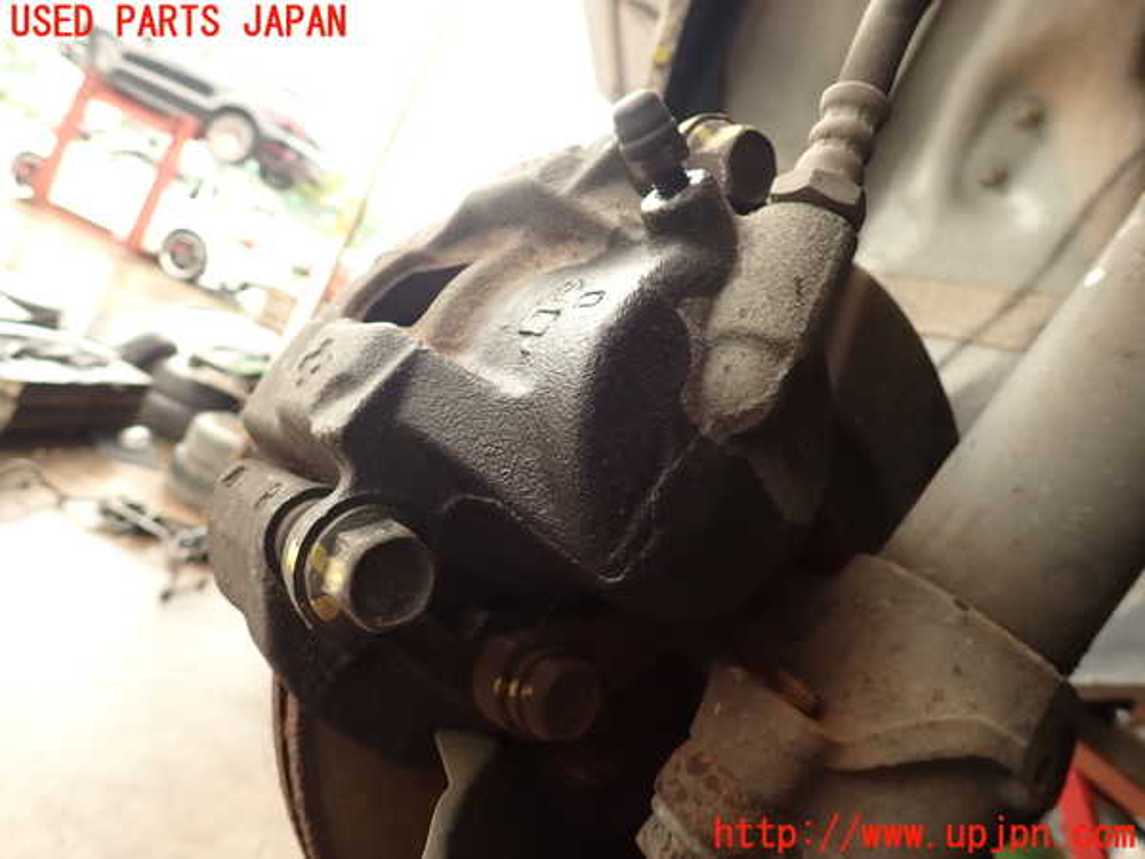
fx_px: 827
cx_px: 572
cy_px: 430
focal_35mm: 25
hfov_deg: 69.4
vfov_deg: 54.9
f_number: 2.8
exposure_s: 1/60
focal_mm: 4.5
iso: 100
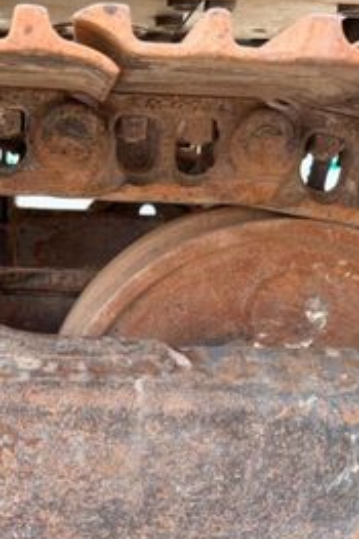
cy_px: 434
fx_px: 854
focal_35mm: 57
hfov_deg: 23.4
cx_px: 74
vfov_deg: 34.0
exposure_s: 1/342
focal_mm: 6.76
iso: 100
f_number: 1.78
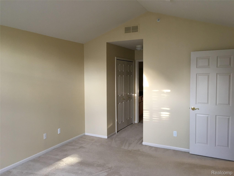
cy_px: 88
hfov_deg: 61.7
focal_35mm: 29
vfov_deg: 48.2
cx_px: 117
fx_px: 196
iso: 100
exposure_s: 1/30
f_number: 2.2
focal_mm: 4.15
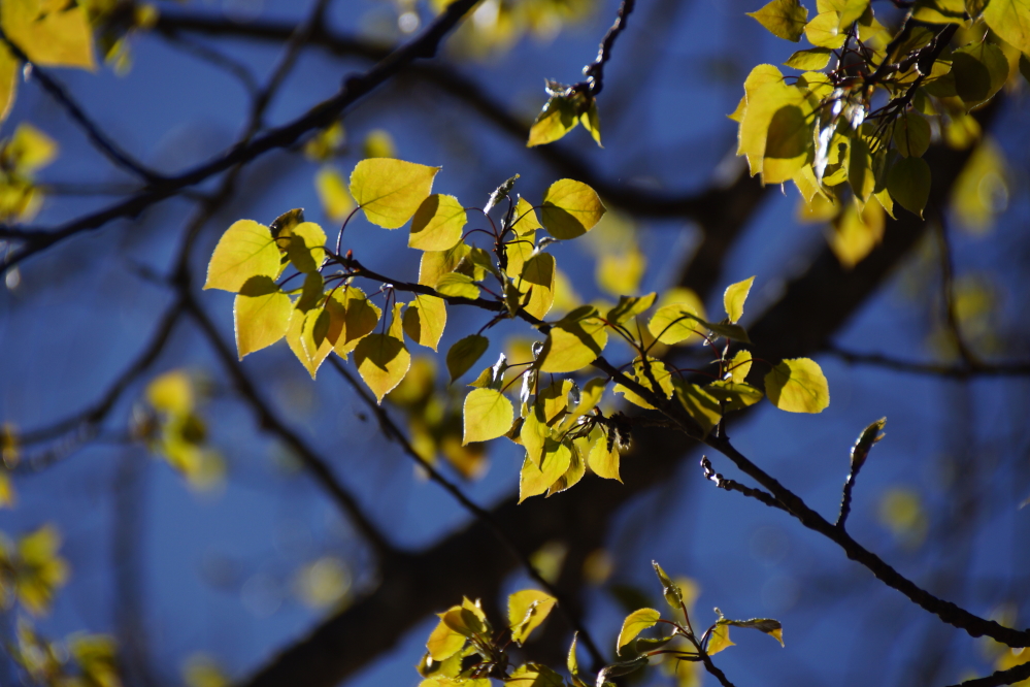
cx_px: 515
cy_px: 344
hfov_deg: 5.5
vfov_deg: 3.7
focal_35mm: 375
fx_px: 10728
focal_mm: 250
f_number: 6.3
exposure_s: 1/400
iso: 100
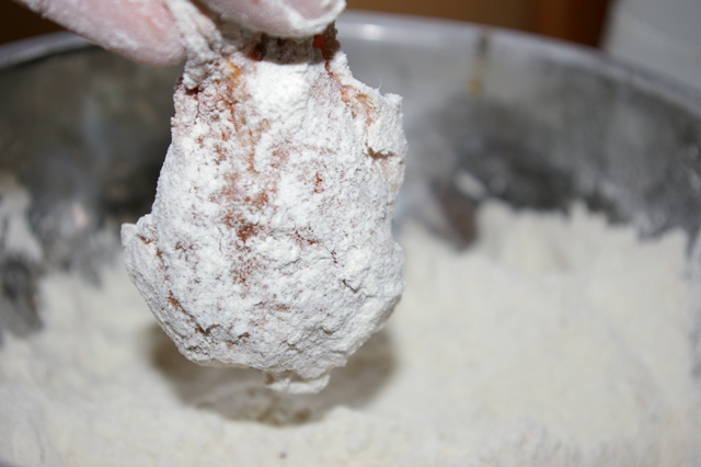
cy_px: 234
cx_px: 350
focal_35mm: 50
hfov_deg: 40.0
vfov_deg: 27.2
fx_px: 963
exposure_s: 1/180
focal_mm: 33
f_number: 4
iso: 200
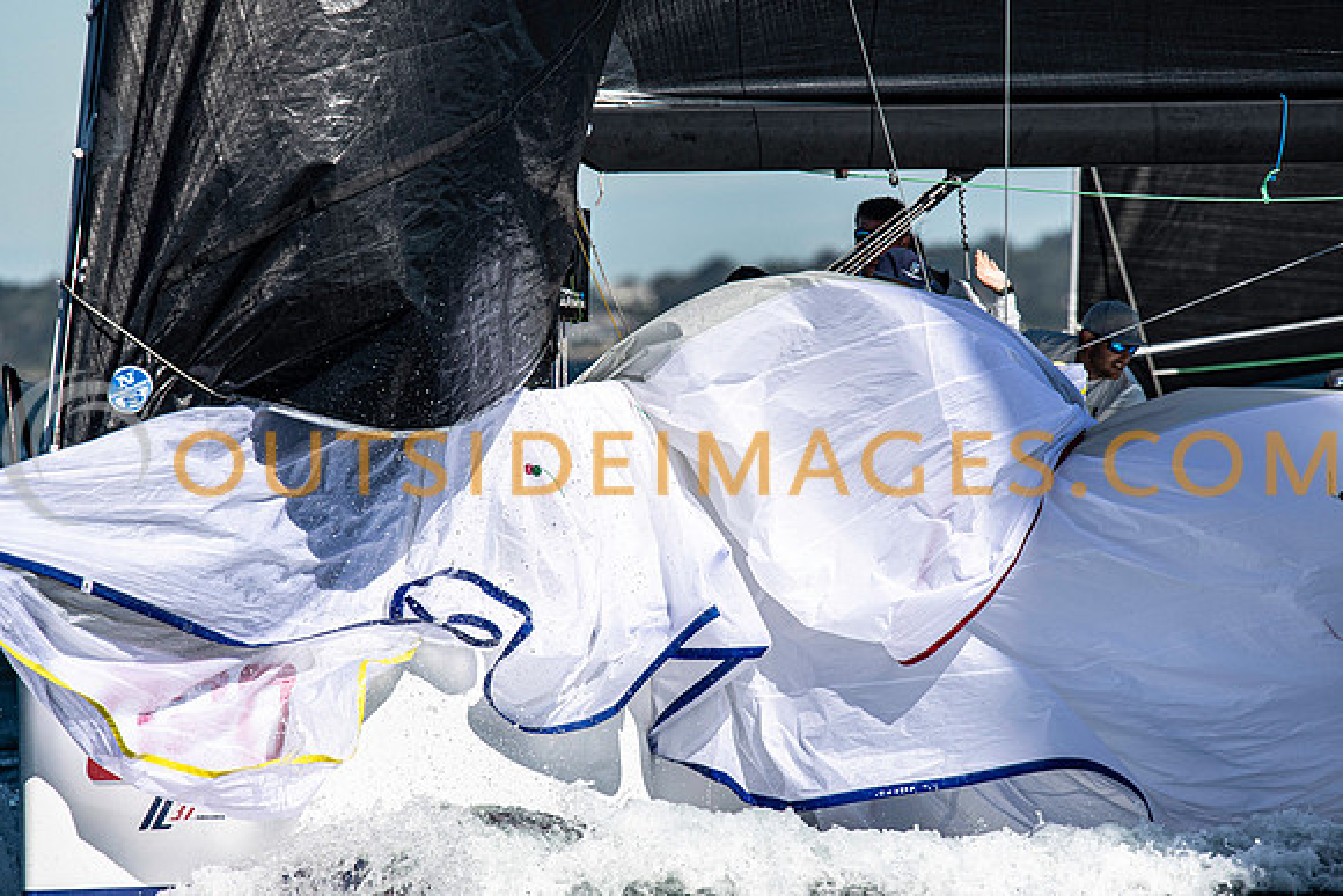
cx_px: 672
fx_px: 16791
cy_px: 448
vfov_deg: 3.1
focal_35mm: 450
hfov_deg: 4.6
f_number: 5
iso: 320
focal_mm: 300
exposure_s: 1/4000
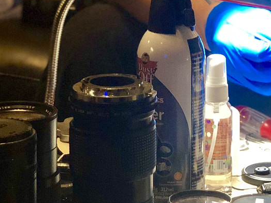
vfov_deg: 9.3
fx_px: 1244
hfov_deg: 12.2
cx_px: 298
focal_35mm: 159
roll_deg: -2.4
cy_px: 6
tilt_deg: -10.2
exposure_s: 1/30
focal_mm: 6
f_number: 2.4
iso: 125
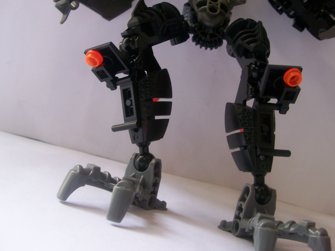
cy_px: 126
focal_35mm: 39
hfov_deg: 47.9
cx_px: 164
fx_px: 377
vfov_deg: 36.8
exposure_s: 1/55.9
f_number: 2.7
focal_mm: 6
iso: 80
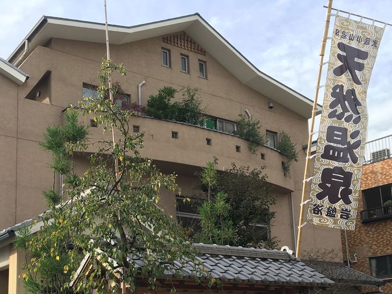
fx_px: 566
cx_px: 165
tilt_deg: +12.6
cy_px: 228
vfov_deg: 28.6
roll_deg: +2.5
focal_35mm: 50
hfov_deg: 38.1
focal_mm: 4.15
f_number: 2.2
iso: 25
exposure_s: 1/503
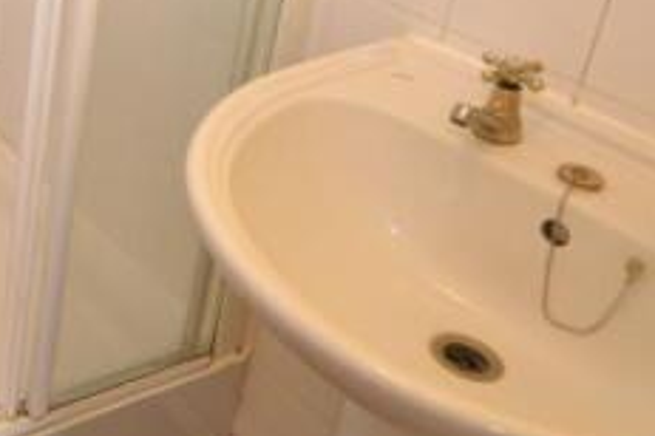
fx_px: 928
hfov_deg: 32.2
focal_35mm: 51
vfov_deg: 24.8
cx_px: -132
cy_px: -35
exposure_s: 1/60
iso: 500
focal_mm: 12
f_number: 3.8
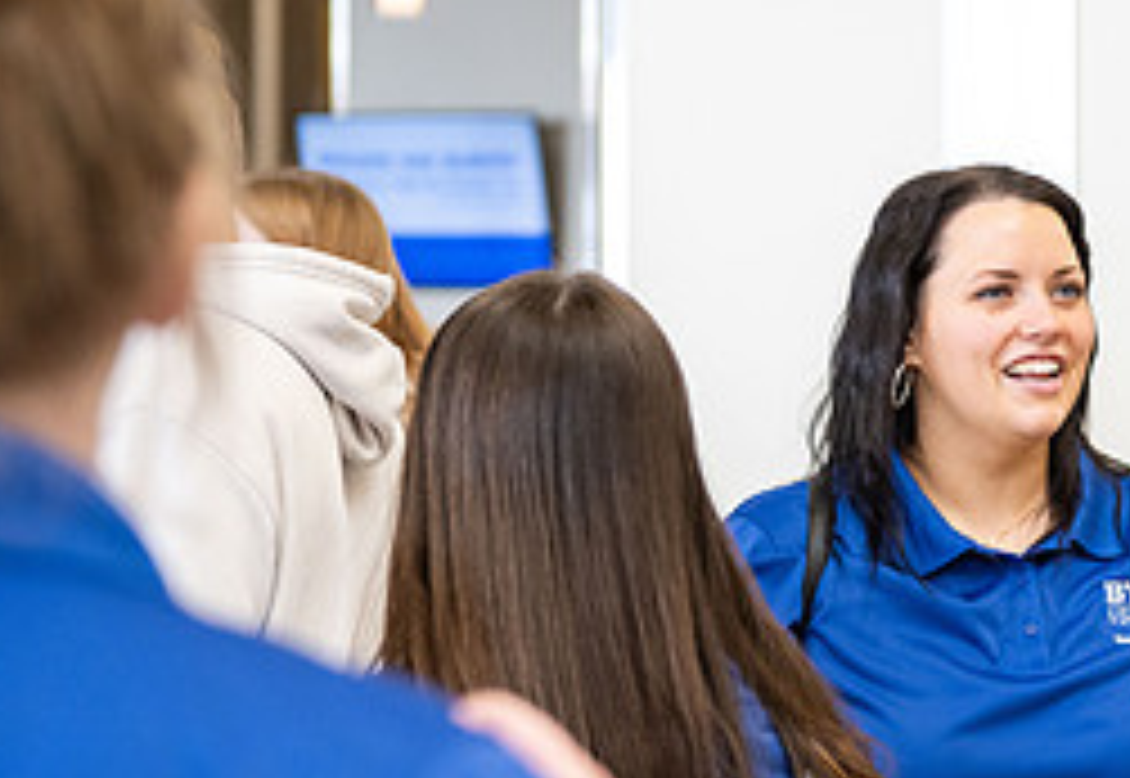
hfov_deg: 14.2
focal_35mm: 142
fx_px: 4504
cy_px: 279
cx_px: 1030
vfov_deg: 9.9
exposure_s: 1/400
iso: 2000
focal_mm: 60
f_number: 2.8
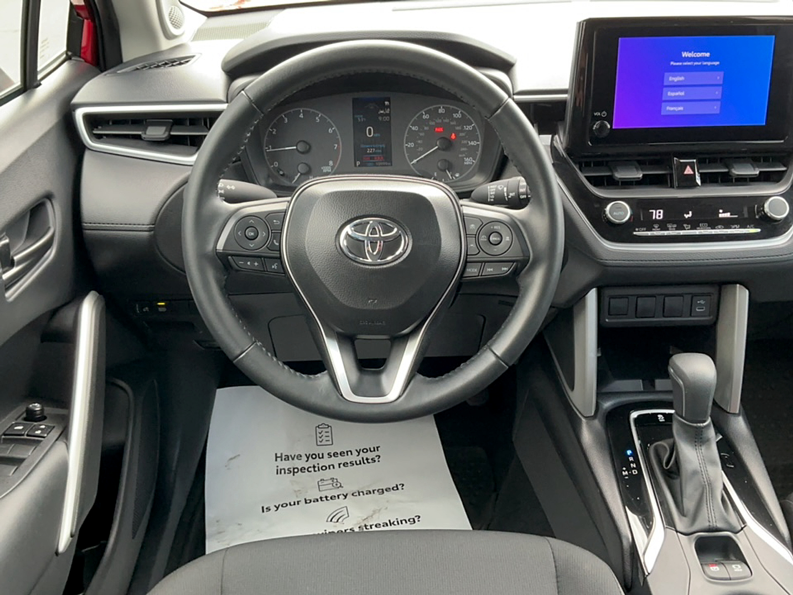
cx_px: 396
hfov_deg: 60.0
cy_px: 298
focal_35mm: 30
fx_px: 687
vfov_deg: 46.8
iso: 80
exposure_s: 1/60
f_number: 1.8
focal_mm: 3
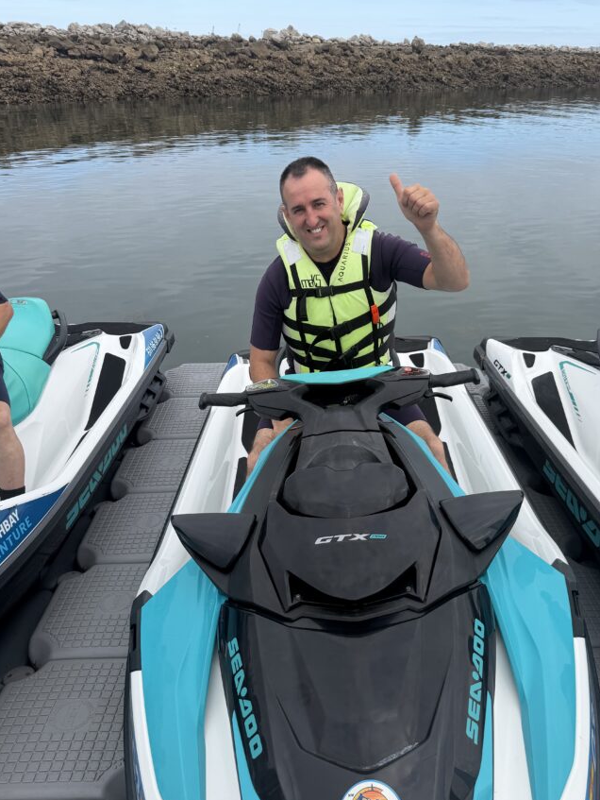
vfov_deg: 61.6
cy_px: 421
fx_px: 670
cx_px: 344
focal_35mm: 29
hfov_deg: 48.1
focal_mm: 6.76
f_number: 1.78
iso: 80
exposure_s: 1/2370
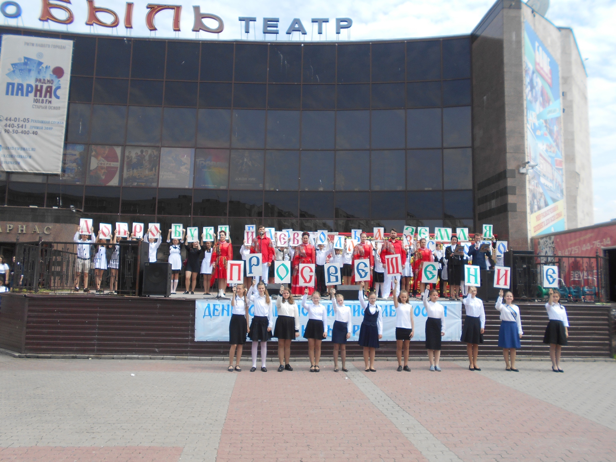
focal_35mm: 26
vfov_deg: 53.1
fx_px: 463
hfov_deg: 67.3
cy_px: 231
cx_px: 308
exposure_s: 1/640
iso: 80
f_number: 3.2
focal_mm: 4.6
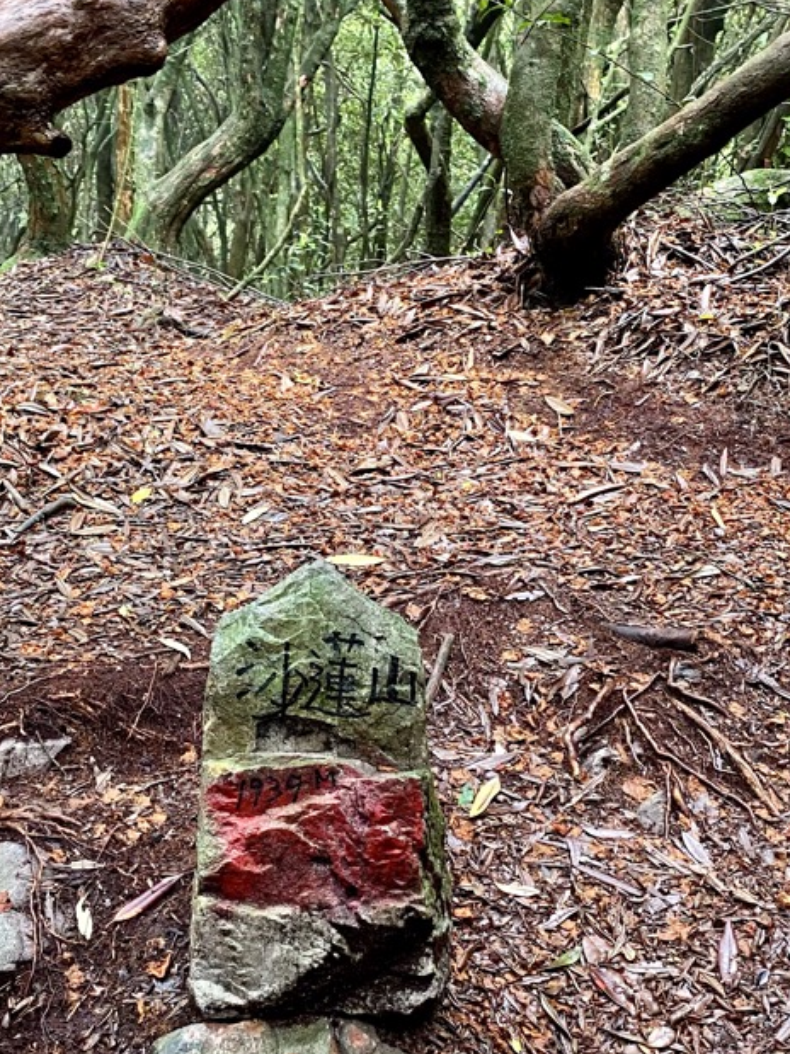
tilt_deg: -25.6
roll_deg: +1.6
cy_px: 618
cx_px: 289
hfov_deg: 33.4
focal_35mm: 43
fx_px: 1309
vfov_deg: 43.7
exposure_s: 1/40
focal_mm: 4.25
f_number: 1.8
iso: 500
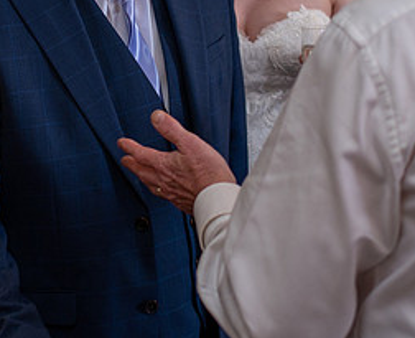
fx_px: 1286
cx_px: 179
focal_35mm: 104
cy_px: -5
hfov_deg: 18.3
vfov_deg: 14.7
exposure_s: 1/100
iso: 250
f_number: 2.5
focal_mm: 35
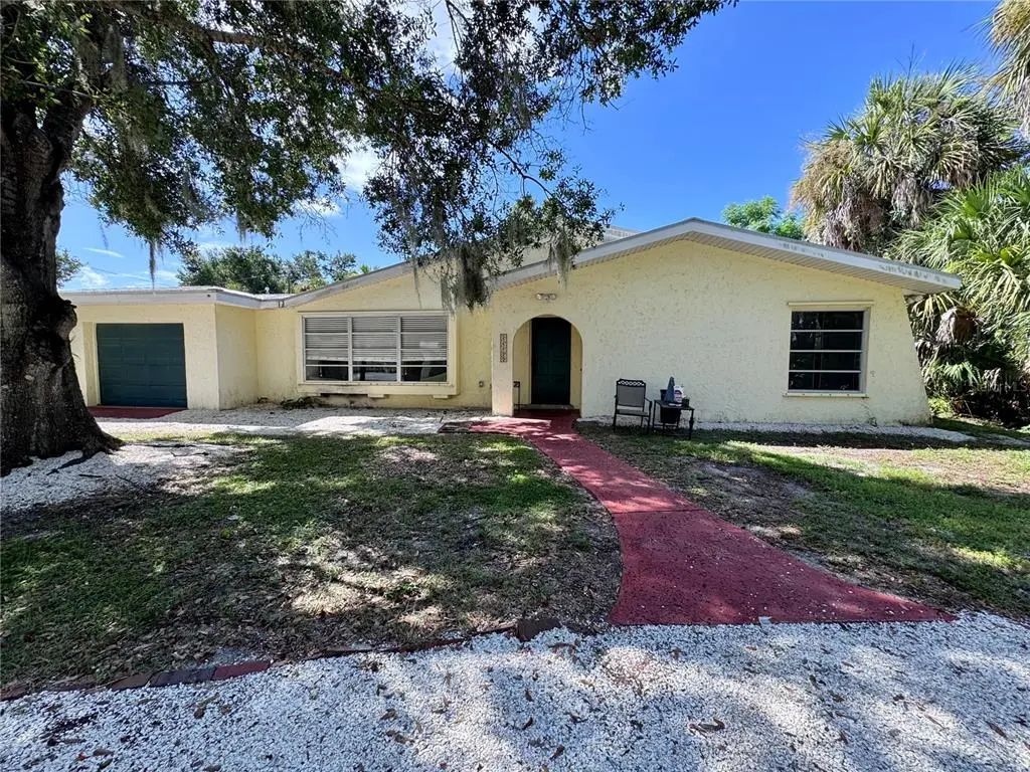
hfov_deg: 102.1
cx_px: 515
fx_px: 417
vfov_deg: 85.7
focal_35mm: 14
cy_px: 386
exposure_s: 1/313
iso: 40
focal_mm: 2.22
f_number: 2.2
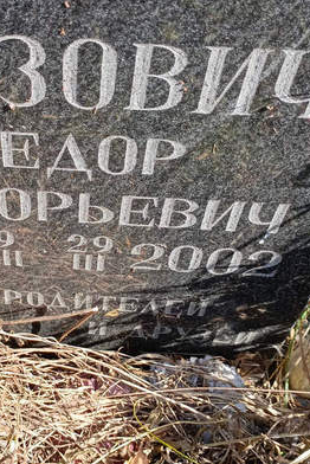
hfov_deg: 25.0
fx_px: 683
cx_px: 52
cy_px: 250
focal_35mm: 53
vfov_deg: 37.5
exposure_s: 1/226
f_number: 1.69
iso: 112
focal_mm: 4.76
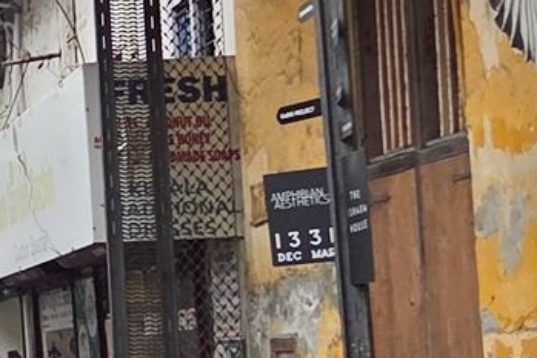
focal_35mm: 137
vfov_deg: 10.0
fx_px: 2044
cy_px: 151
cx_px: -512
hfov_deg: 13.1
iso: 80
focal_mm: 5.4
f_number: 1.8
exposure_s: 1/3474
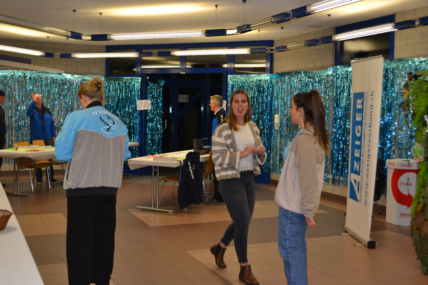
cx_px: 214
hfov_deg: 46.4
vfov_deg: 31.9
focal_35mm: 42
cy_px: 142
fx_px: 499
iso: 720
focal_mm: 28
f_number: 4.5
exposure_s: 1/60
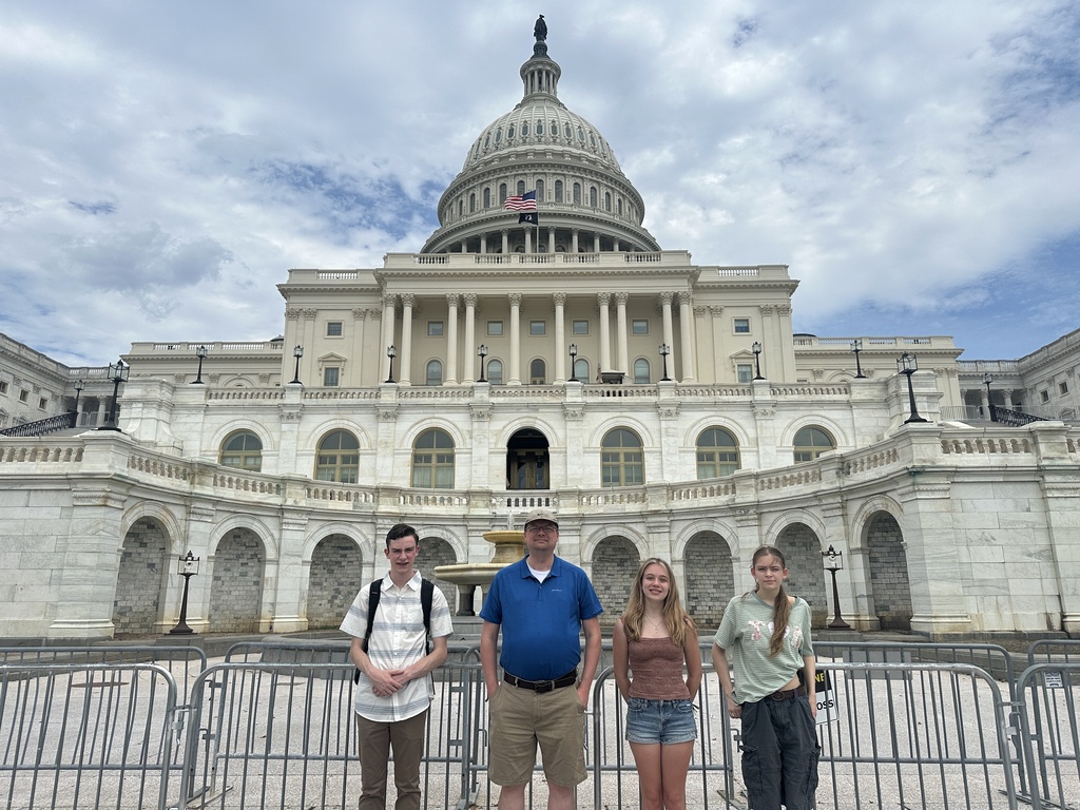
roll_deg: +0.2
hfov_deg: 71.6
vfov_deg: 56.8
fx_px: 749
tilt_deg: +15.0
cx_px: 540
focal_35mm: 24
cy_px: 405
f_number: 1.78
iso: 80
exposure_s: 1/8929
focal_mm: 6.86
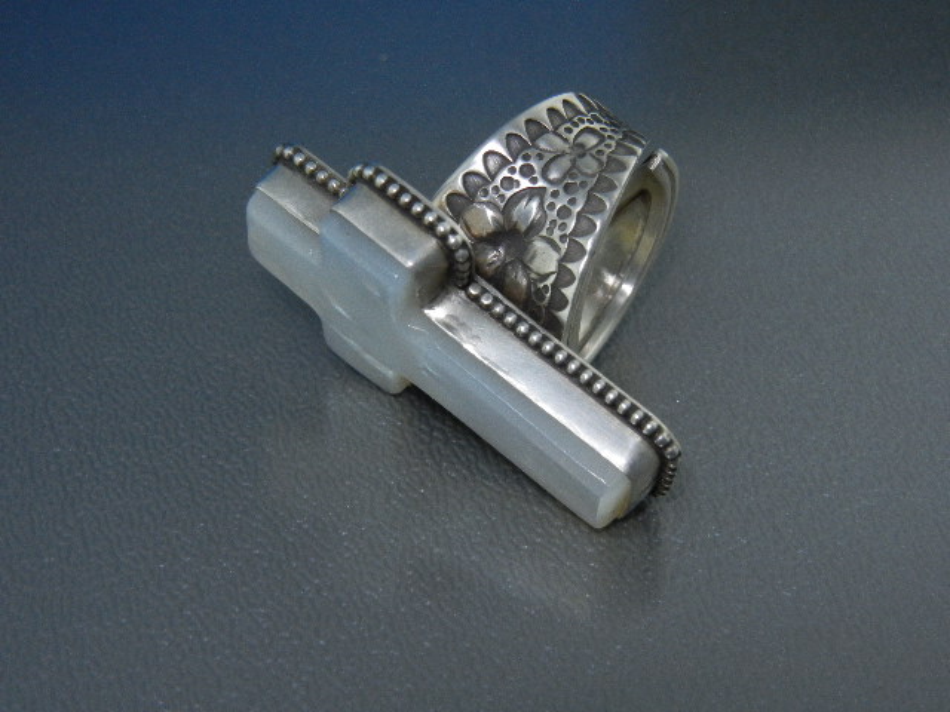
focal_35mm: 59
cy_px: 356
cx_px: 475
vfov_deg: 24.8
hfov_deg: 32.7
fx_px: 1619
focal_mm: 10.6
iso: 518
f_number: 8
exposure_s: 1/30
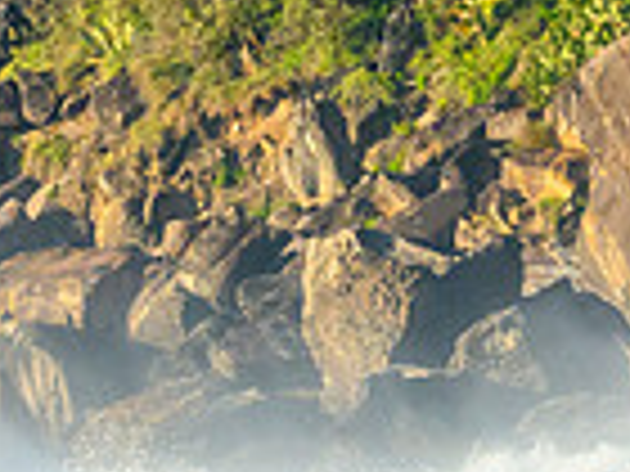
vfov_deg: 0.7
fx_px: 39730
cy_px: 696
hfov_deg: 0.9
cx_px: -147
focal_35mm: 2183
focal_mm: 400
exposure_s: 1/2000
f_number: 9
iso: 1000
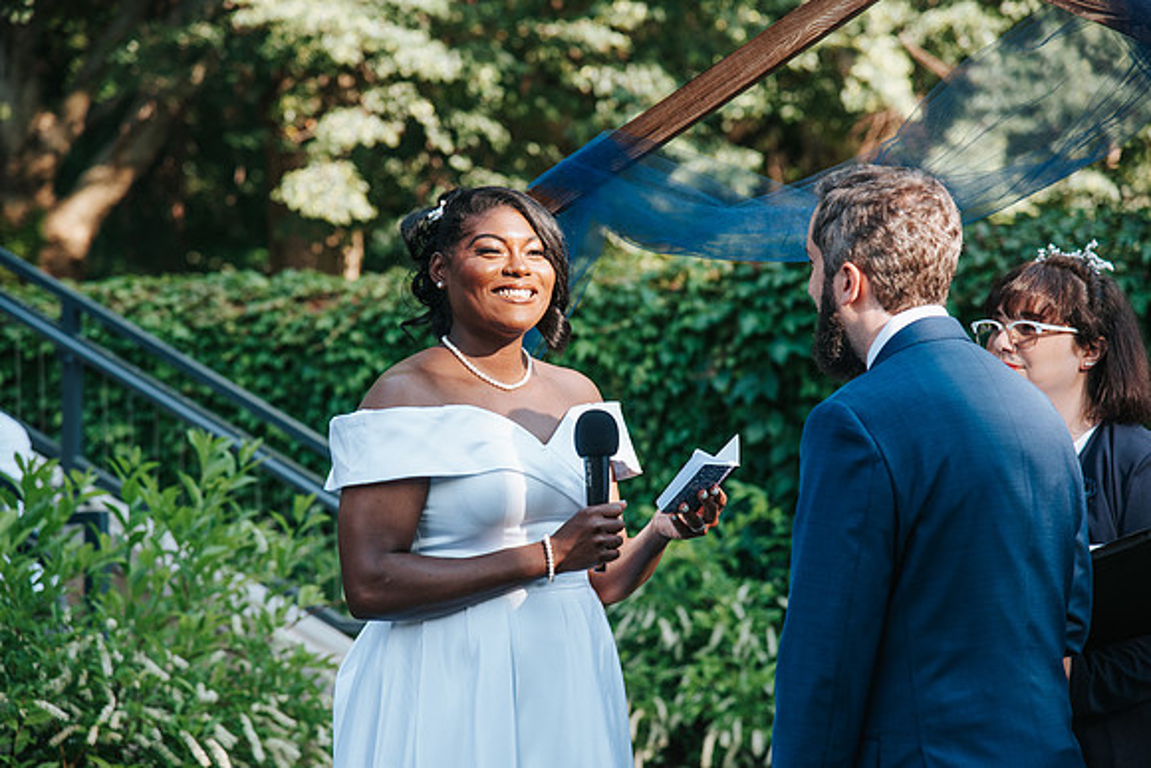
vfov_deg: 12.2
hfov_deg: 18.3
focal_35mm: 112
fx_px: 3582
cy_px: 384
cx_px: 576
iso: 400
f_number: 4.5
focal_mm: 112
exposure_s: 1/320
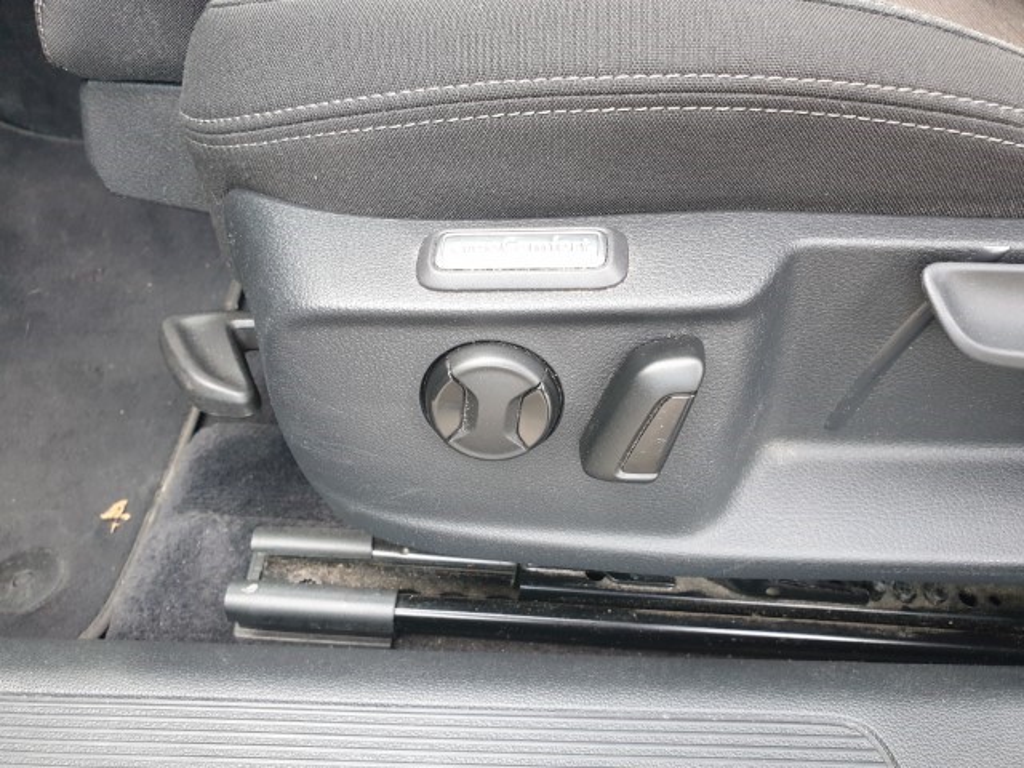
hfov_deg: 67.3
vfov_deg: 53.1
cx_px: 512
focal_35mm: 26
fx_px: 769
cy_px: 384
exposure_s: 1/50
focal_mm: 4.3
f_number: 2.4
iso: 200
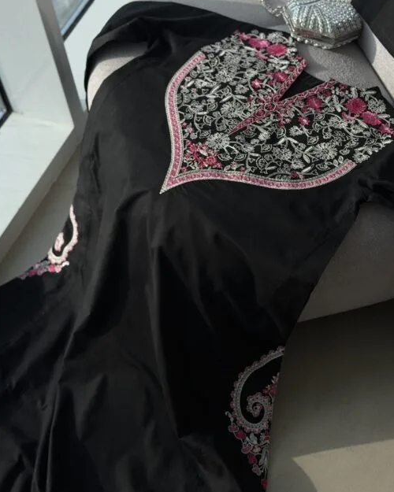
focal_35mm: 51
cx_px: 195
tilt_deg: -53.1
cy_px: 230
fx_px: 743
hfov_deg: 29.7
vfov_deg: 36.6
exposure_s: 1/1642
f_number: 1.78
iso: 64
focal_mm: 6.76
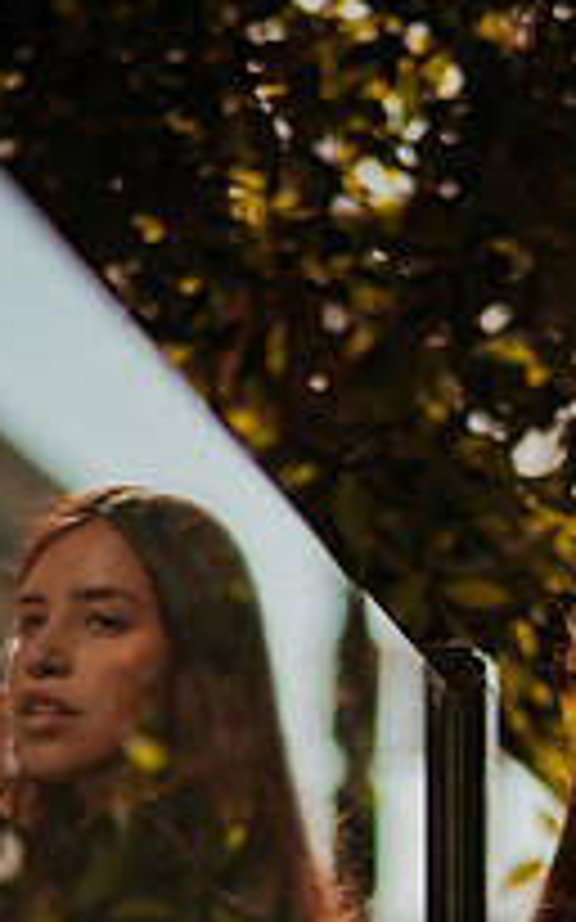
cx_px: 436
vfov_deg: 15.7
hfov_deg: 10.1
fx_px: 3267
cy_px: 967
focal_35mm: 130
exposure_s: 1/8000
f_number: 1.4
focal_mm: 58
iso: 50
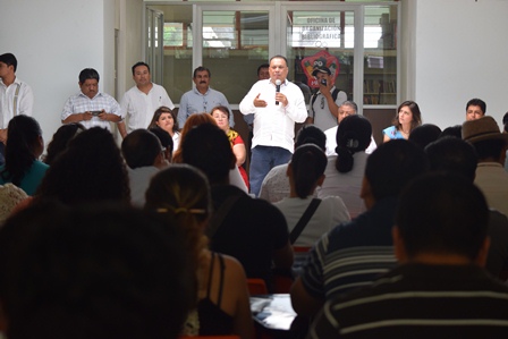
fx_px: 1440
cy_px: 170
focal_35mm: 102
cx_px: 254
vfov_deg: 13.4
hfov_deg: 20.0
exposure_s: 1/125
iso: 400
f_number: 5.6
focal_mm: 68
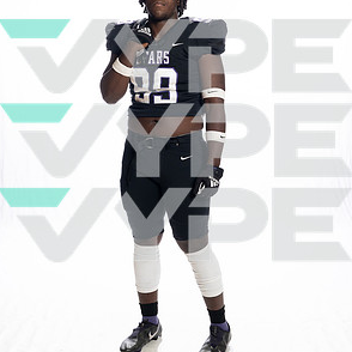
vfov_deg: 26.4
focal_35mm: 65
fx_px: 748
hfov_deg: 26.5
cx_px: 177
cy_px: 141
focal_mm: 50
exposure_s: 1/250
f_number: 8
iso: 800
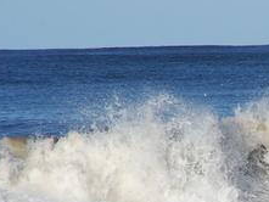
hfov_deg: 2.1
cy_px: 208
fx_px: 7340
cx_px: 323
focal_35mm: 944
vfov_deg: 1.6
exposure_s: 1/1000
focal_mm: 63
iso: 80
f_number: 5
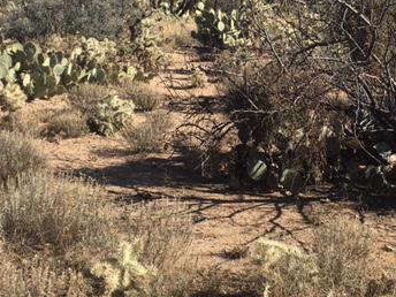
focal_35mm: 54
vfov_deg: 26.8
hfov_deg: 35.5
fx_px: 618
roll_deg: -2.4
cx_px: 229
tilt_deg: -6.2
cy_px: 85
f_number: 2.2
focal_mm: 4.15
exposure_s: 1/1326
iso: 25
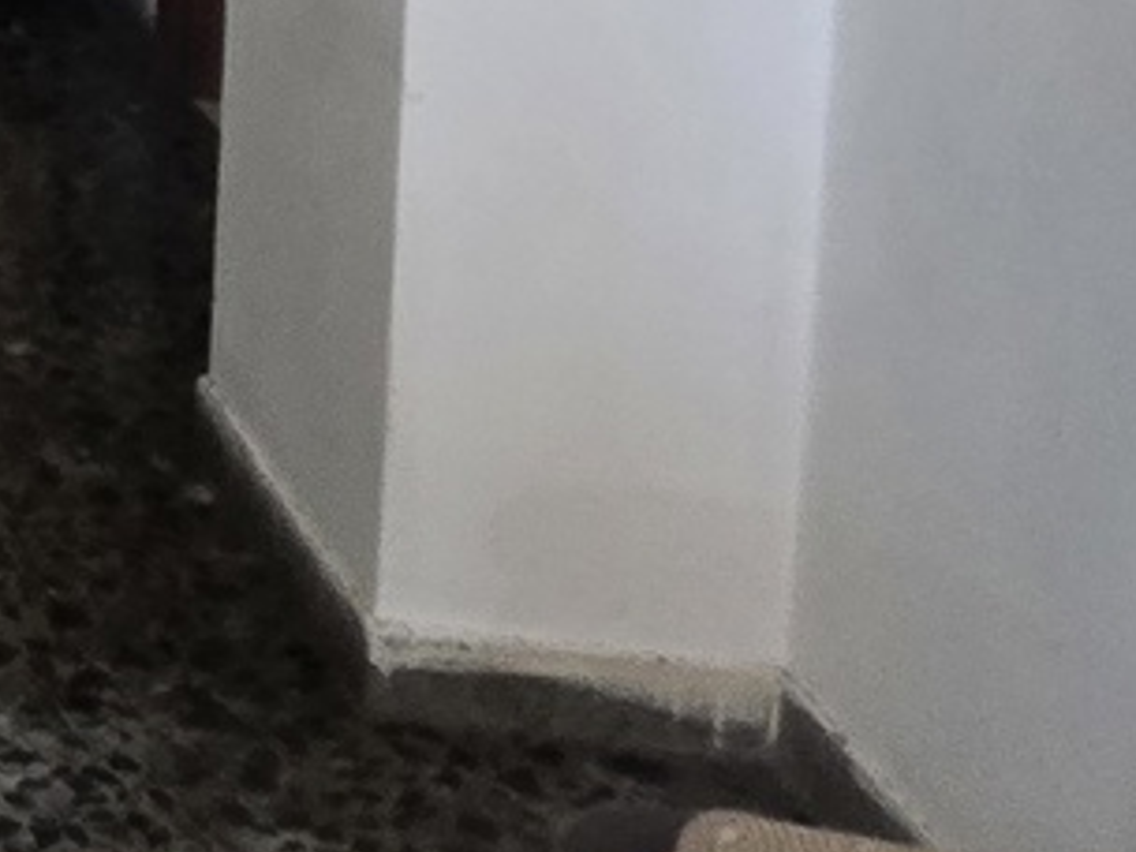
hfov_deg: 15.9
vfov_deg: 14.9
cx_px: -1390
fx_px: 2691
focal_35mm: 82
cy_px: -826
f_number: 2.2
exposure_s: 1/50
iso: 200
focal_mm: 2.2
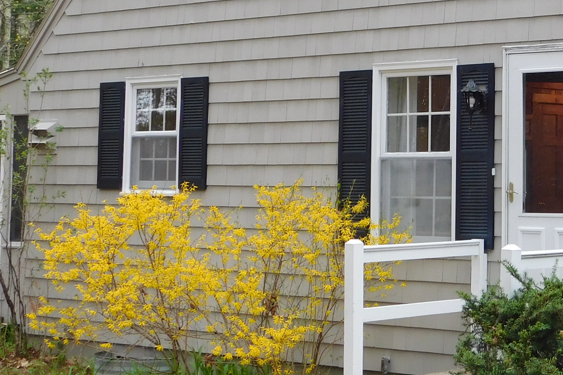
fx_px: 1595
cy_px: 23
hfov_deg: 19.2
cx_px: 611
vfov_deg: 13.3
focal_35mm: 102
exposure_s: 1/80
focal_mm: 7.1
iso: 125
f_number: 3.6
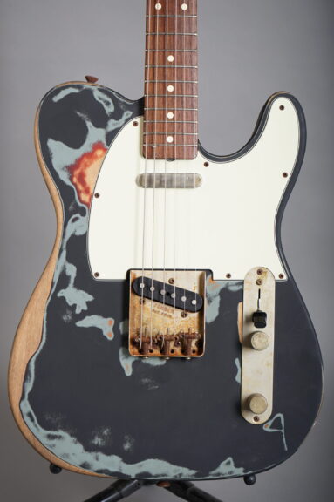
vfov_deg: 28.9
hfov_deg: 19.4
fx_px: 976
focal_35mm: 70
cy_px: 251
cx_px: 167
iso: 160
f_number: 7.1
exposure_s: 1/160
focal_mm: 70
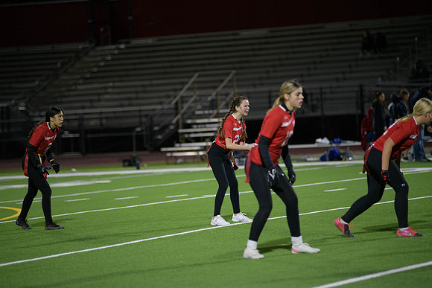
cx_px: 216
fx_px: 2160
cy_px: 144
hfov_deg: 11.4
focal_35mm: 180
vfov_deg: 7.6
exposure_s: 1/640
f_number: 2.8
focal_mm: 180
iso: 2500
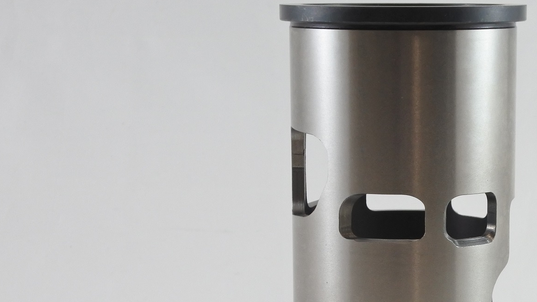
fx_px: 1096
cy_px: 222
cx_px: 383
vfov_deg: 15.6
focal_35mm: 77
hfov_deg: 27.3
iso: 400
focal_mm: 18.4
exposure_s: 1/125
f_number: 4.5
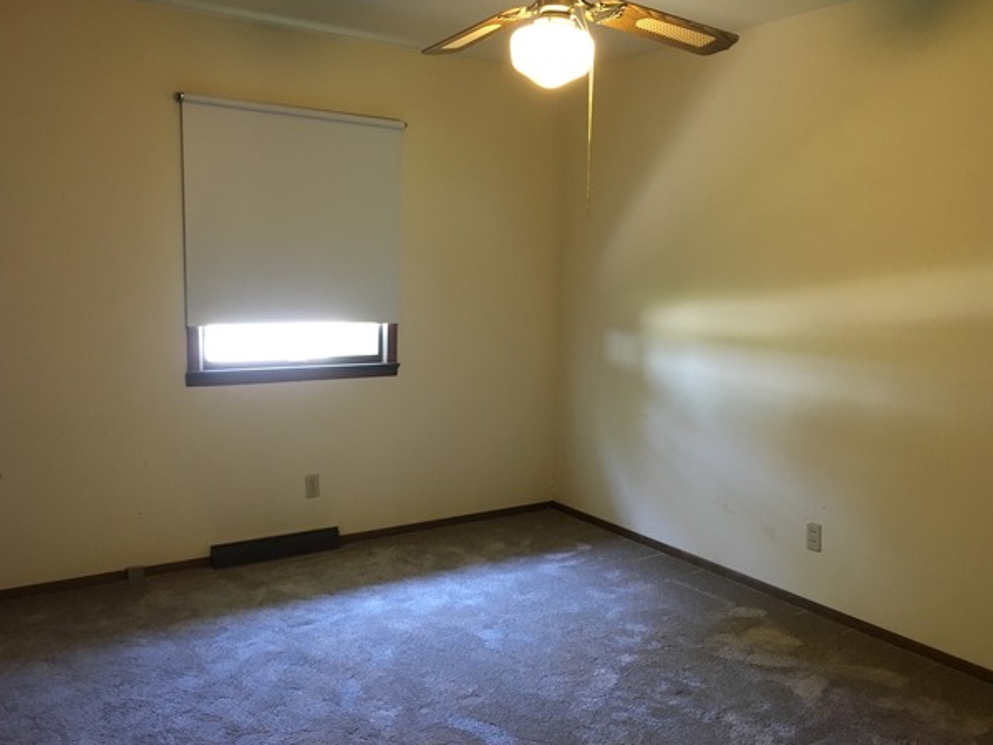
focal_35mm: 31
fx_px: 889
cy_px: 377
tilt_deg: -7.2
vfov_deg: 45.4
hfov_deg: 58.4
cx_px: 507
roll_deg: -1.2
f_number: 2.2
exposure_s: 1/24
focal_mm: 4.15
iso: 200
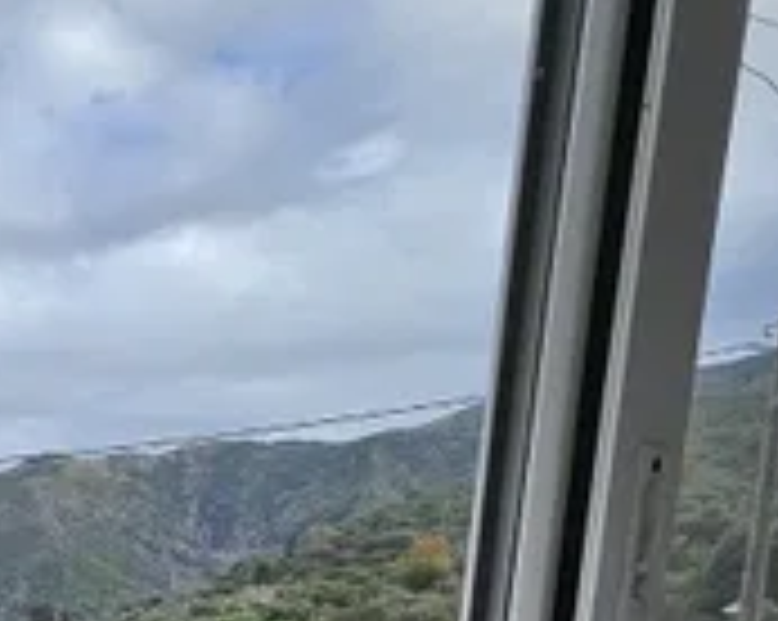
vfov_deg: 26.6
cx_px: -270
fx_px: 1012
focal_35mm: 44
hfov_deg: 31.1
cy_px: 882
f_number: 2.2
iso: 32
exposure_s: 1/414
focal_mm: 1.74
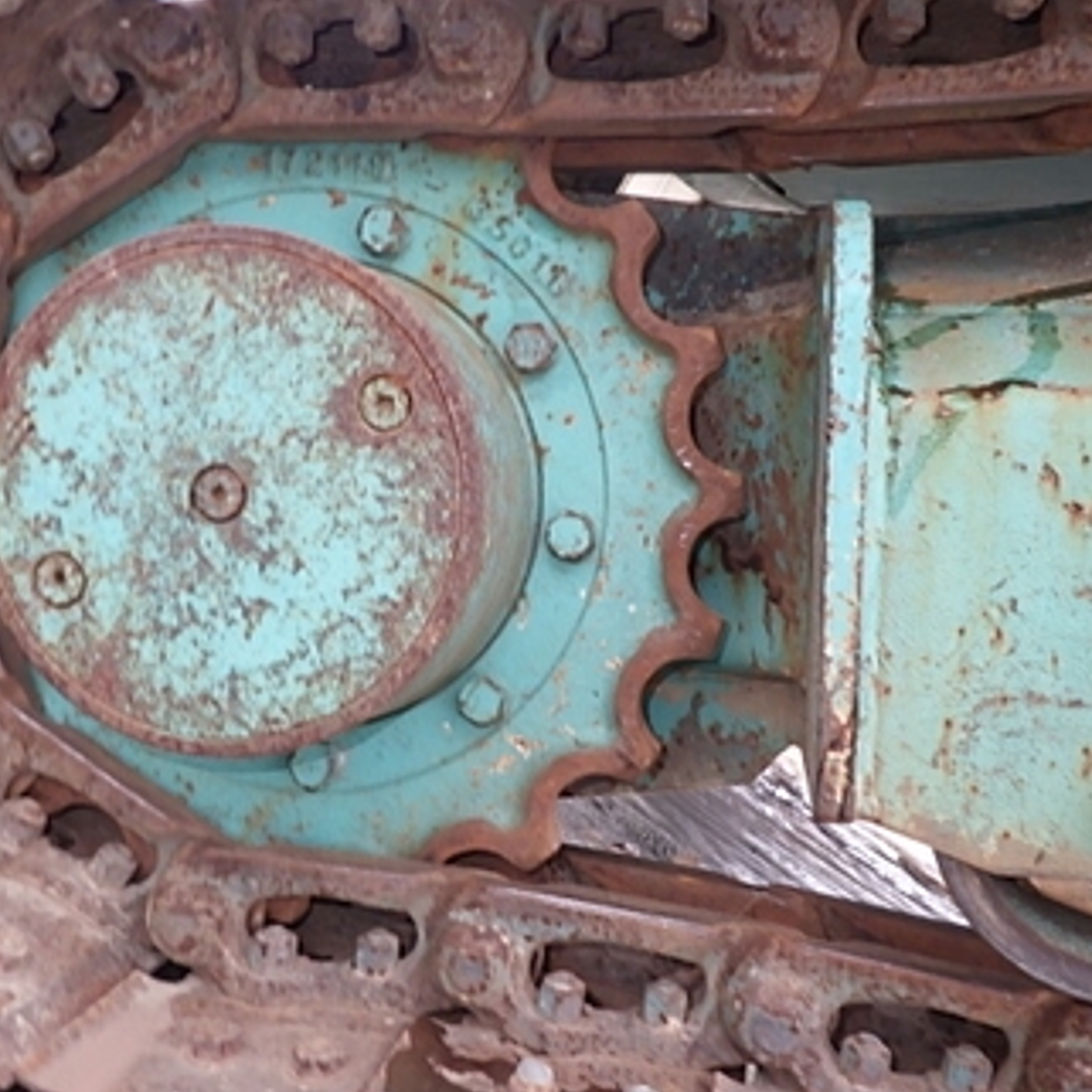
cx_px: 568
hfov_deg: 44.9
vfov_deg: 44.9
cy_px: 585
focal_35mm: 37
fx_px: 1321
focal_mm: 5
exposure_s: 1/40
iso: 200
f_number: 3.5
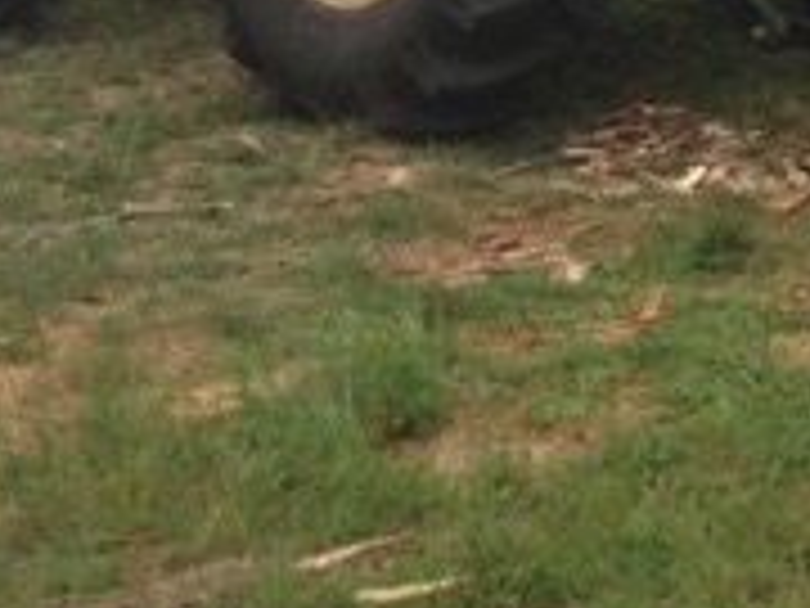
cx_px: 1395
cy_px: -500
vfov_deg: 9.6
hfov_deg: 12.4
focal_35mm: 147
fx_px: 3440
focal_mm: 4.13
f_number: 2.4
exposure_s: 1/753
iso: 50
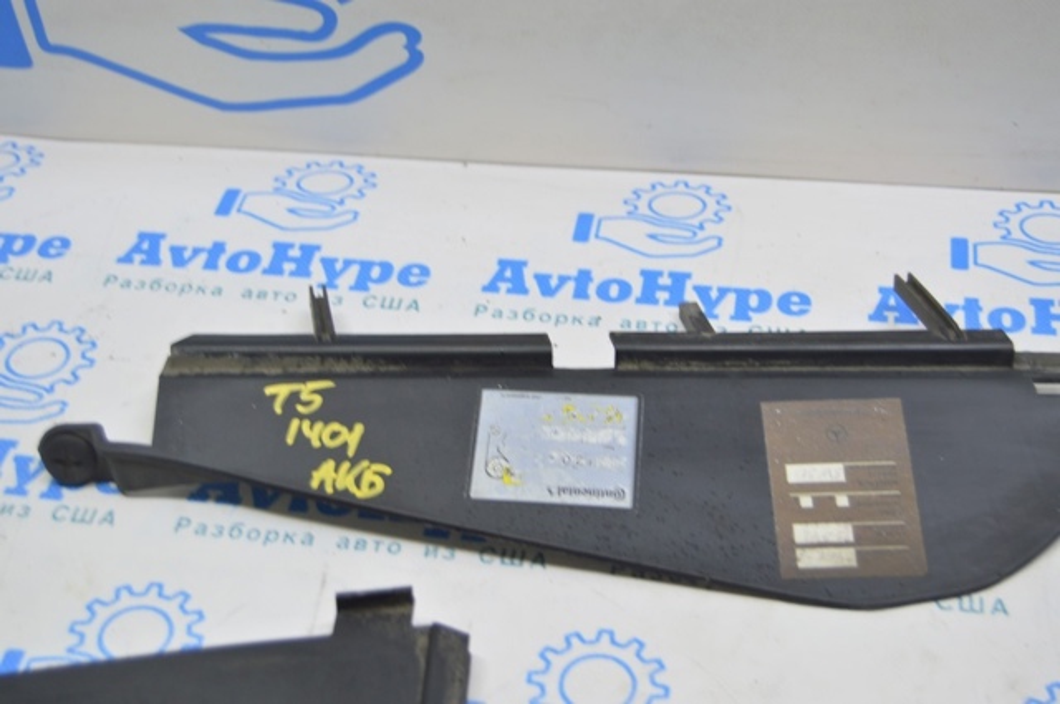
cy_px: 352
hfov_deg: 35.1
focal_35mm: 57
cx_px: 530
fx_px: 1676
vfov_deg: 23.7
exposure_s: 1/20
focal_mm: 38
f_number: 5.6
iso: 400
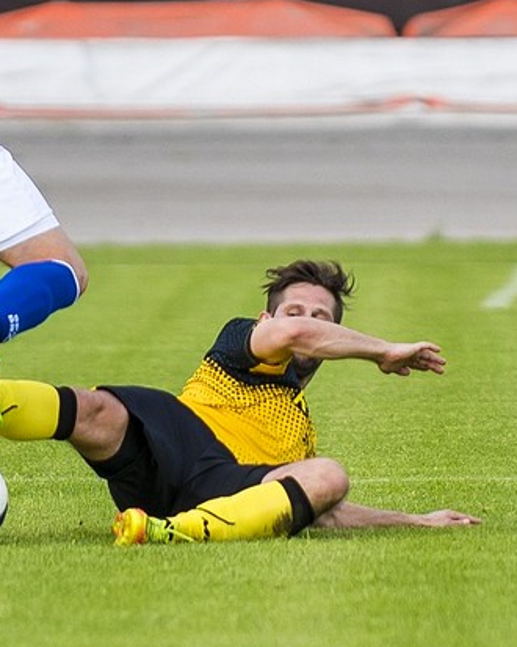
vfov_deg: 4.3
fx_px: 8709
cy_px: 214
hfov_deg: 3.4
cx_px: -9
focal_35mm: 455
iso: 320
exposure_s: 1/1600
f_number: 2.8
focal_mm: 200
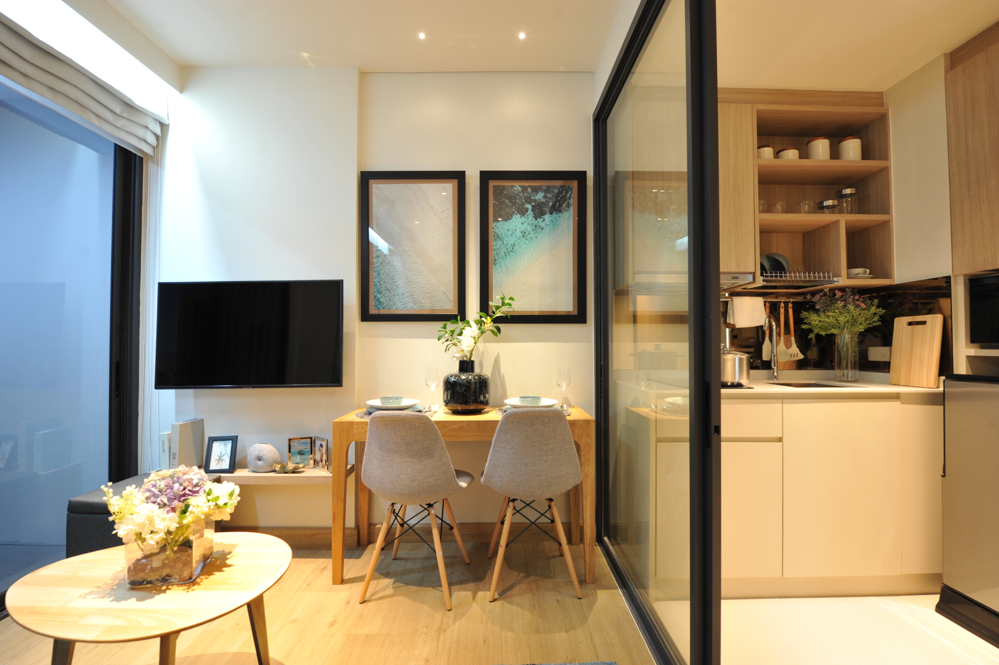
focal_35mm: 16
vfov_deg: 73.7
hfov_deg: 96.8
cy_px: 332
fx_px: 444
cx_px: 500
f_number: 6.3
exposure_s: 1/5
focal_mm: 16
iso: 640
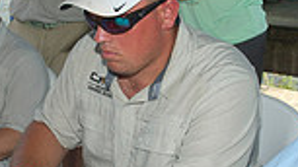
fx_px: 751
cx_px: 127
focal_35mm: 95
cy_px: 85
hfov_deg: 22.4
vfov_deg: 12.7
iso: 125
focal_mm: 24
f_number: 6.3
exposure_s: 1/200
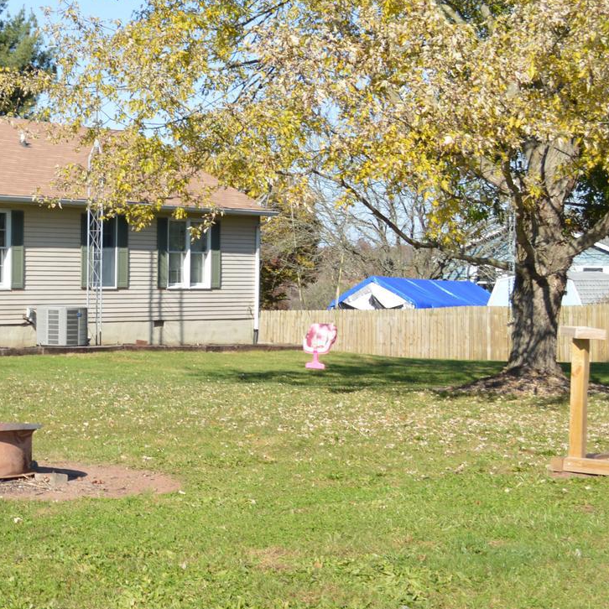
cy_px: 280
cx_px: -164
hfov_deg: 20.2
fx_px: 1572
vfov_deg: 21.9
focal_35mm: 79
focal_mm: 22
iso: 100
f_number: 6.3
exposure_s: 1/200
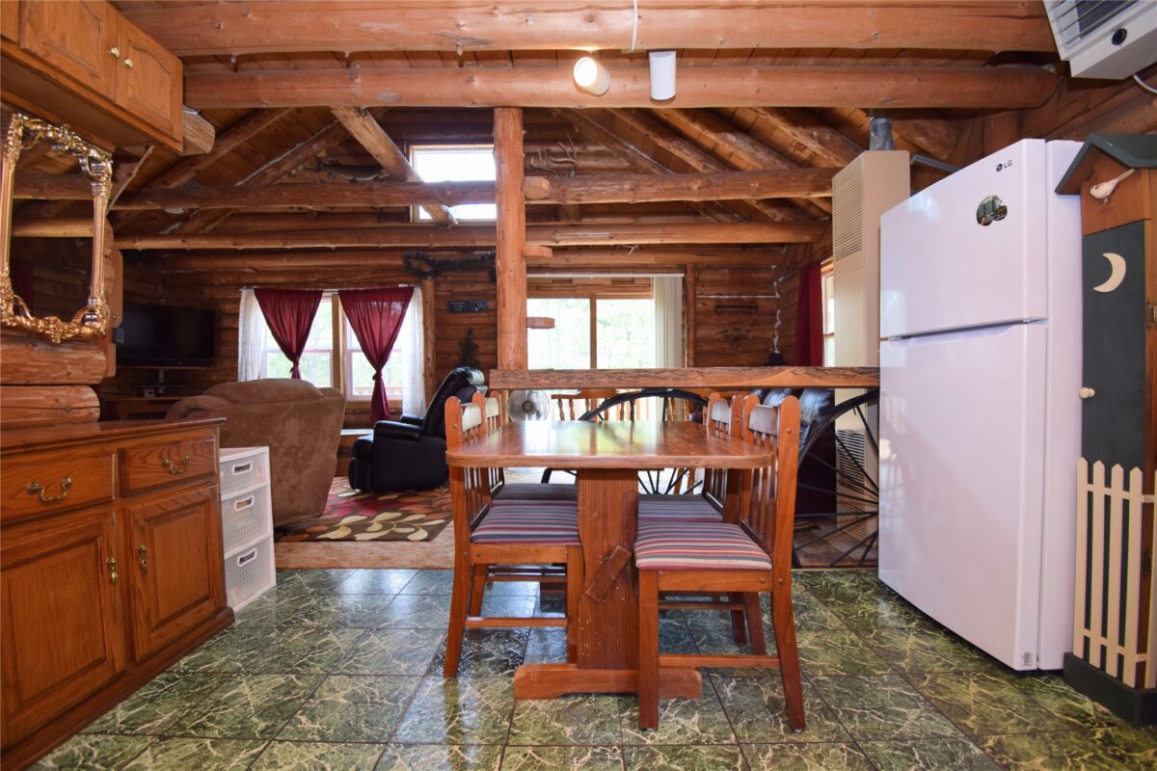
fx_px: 482
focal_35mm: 15
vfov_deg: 77.3
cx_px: 578
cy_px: 386
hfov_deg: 100.4
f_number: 4.5
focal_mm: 10
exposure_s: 1/80
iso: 400
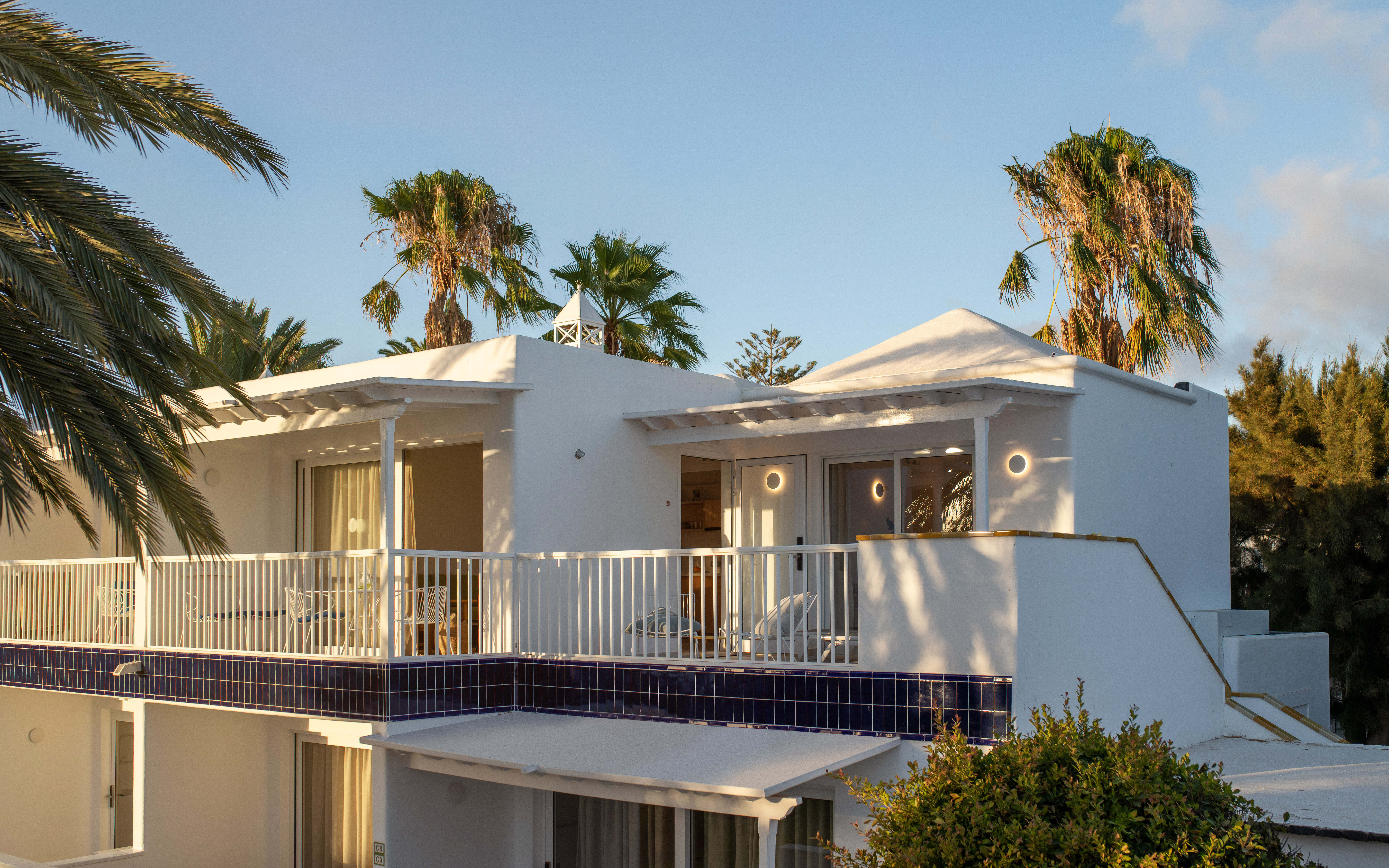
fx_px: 1363
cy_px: 426
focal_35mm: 36
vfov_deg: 35.3
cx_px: 696
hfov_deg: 54.0
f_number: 4.5
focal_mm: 35
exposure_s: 1/400
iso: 100
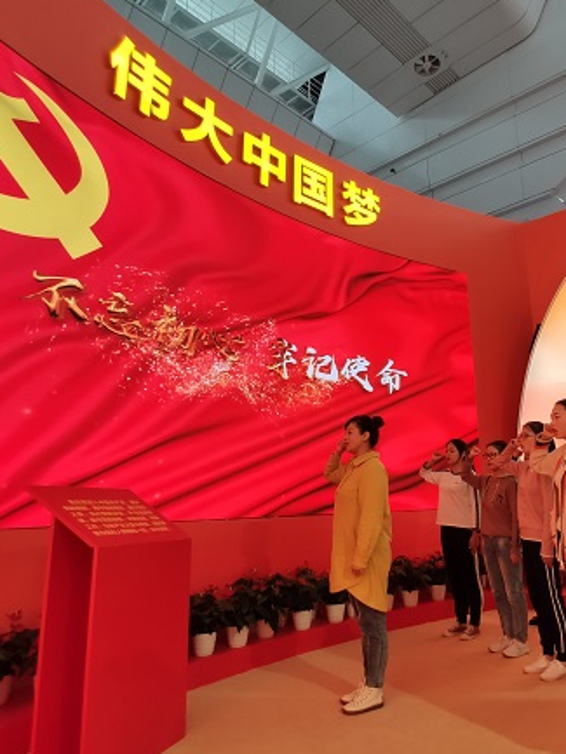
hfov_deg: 68.8
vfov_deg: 87.7
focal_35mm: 18
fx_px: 392
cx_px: 394
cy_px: 367
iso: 148
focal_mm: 2.25
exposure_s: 1/50
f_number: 2.2
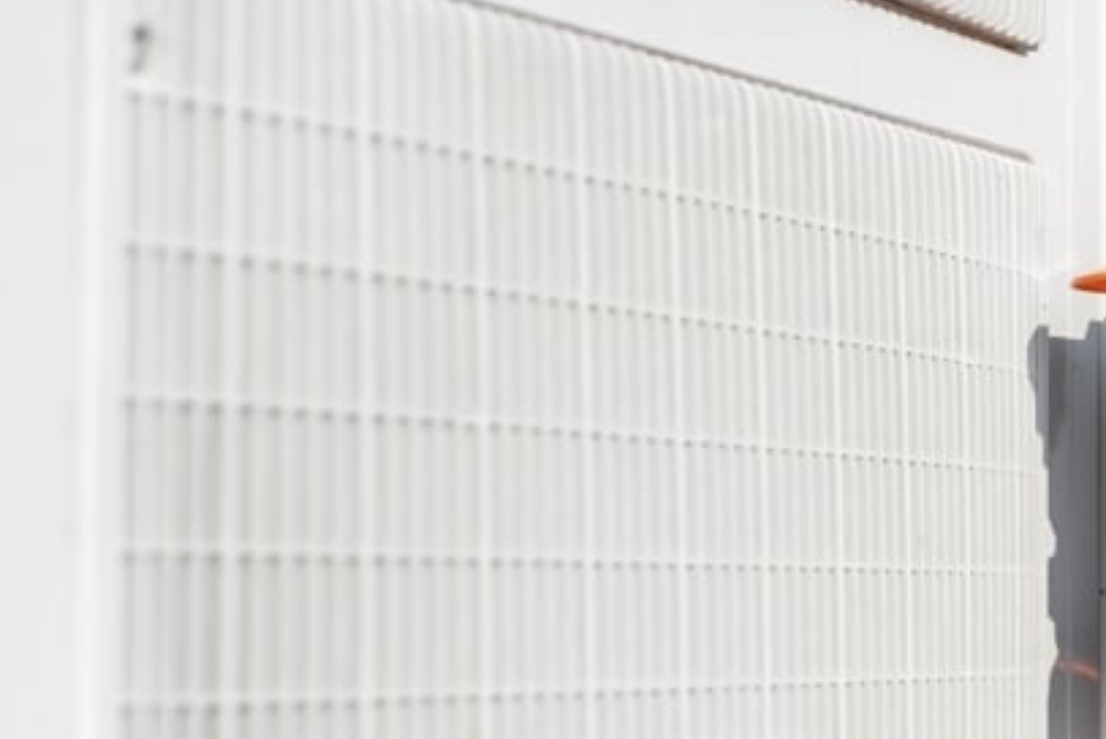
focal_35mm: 99
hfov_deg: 19.8
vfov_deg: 13.8
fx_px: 3044
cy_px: 513
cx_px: 1189
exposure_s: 1/6400
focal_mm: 35
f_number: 2.2
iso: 200
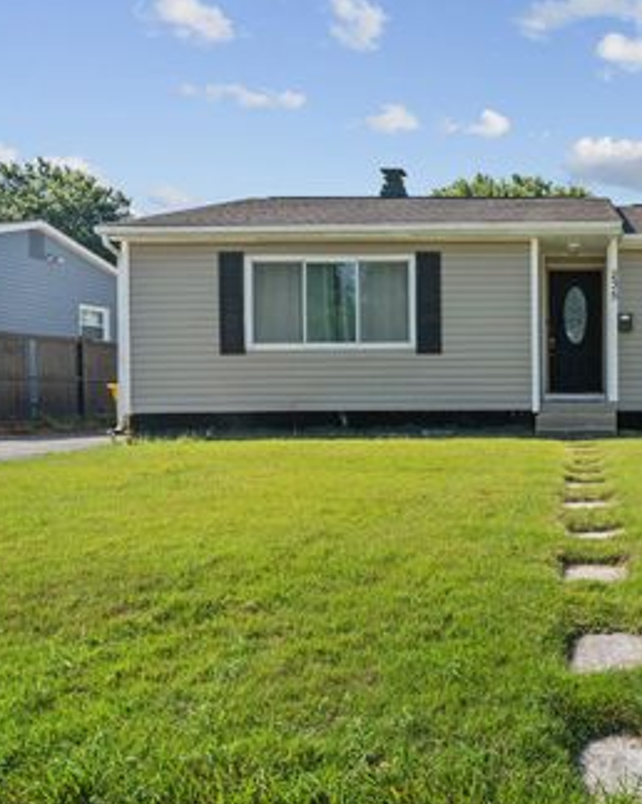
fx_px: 761
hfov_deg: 41.7
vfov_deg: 55.7
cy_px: 412
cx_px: 590
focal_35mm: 32
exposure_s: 1/160
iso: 100
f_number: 8
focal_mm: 22
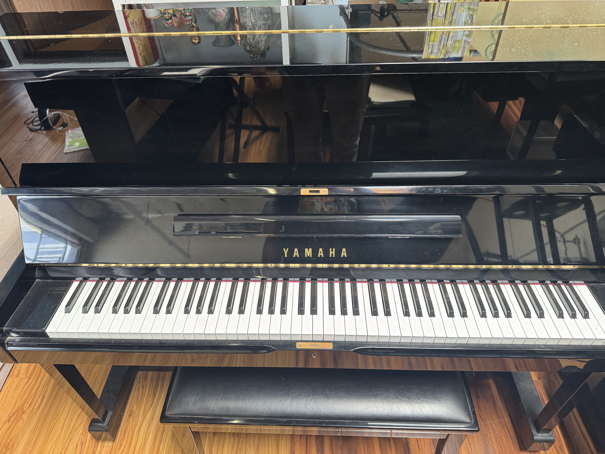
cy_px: 227
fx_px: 419
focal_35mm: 24
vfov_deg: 56.8
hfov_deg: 71.6
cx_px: 302
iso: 200
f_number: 1.78
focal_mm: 6.76
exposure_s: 1/121
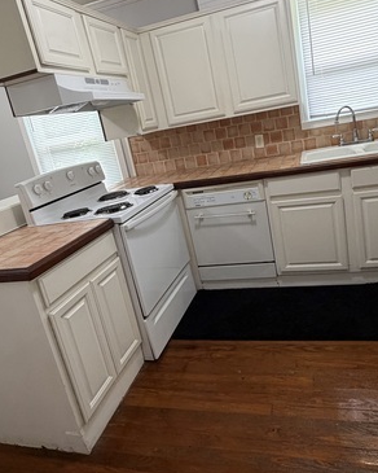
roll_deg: +9.9
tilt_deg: -14.1
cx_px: 212
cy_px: 205
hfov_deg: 56.6
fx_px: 350
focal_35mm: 25
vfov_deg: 67.8
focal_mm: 2.22
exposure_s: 1/60
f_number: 2.2
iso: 250
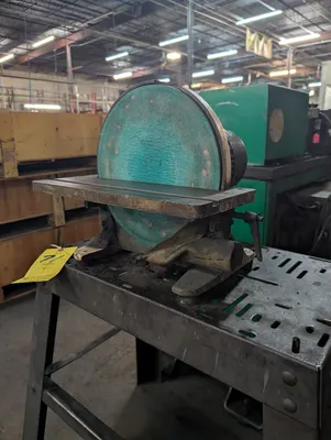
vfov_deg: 71.5
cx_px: 166
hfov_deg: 56.9
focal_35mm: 24
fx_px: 305
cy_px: 220
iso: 340
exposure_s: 1/120
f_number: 1.68
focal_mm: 6.9
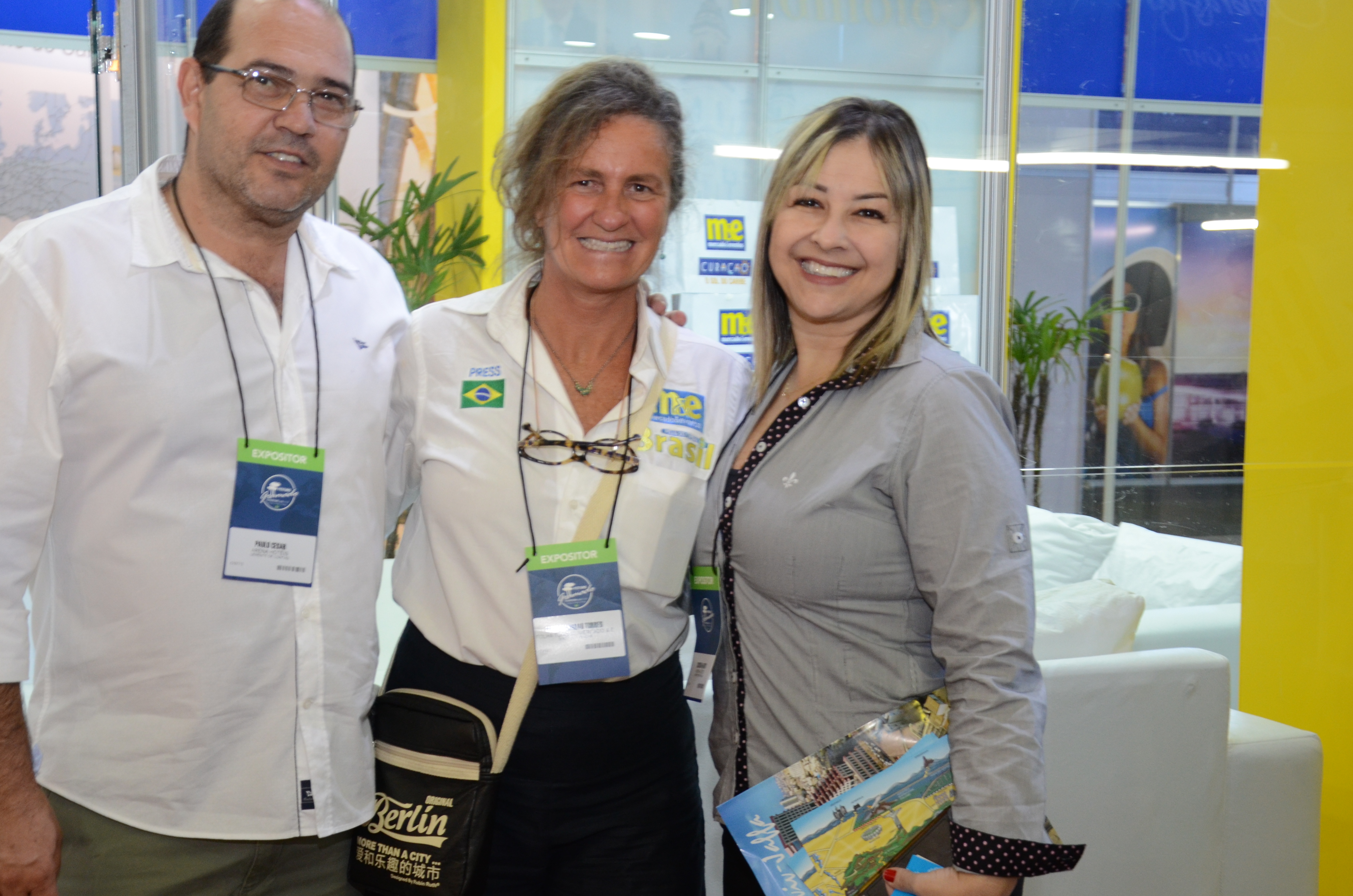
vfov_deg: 23.7
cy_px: 430
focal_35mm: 57
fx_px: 2138
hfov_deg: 35.1
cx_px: 584
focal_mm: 32
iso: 800
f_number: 4.2
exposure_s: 1/60
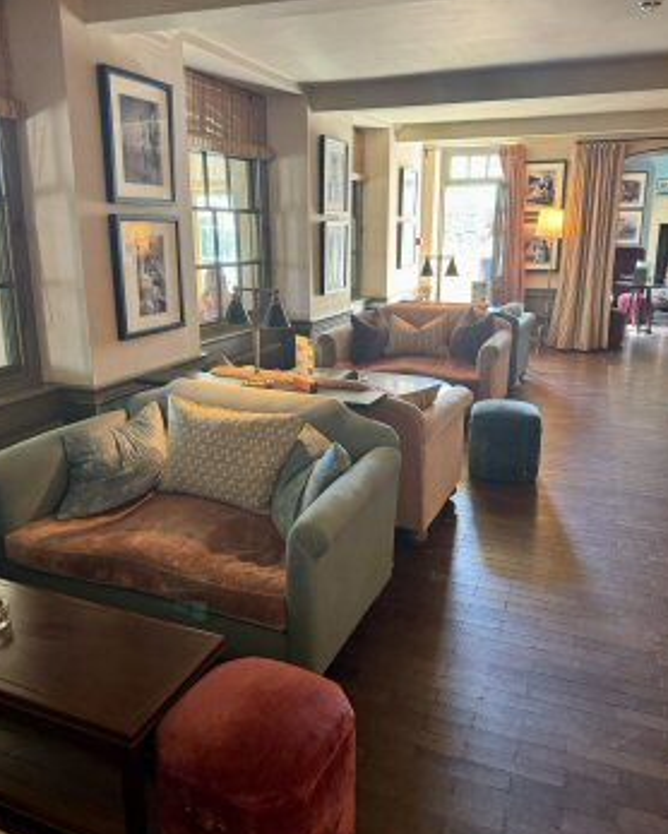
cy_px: 385
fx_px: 667
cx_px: 332
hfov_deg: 53.2
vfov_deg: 64.0
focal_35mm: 27
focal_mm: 6.76
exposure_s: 1/50
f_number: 1.78
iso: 320
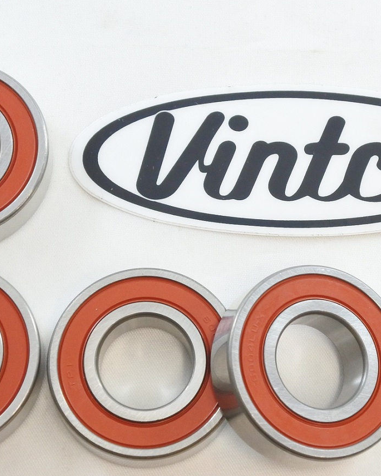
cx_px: 241
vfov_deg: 23.0
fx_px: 1170
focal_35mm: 83
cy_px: 233
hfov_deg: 18.5
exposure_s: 1/125
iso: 800
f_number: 4.5
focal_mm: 17.6
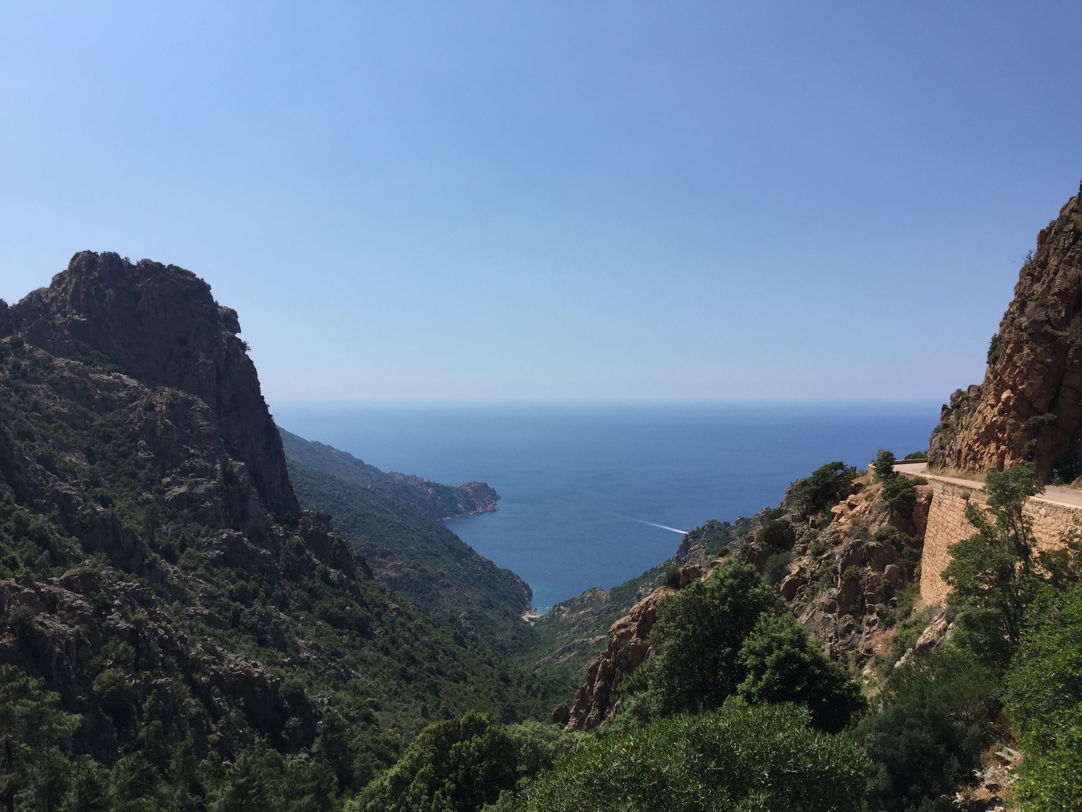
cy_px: 406
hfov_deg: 61.7
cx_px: 541
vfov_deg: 48.2
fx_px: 906
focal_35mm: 29
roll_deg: -0.9
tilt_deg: -1.0
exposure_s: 1/2825
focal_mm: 4.15
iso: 32
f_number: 2.2
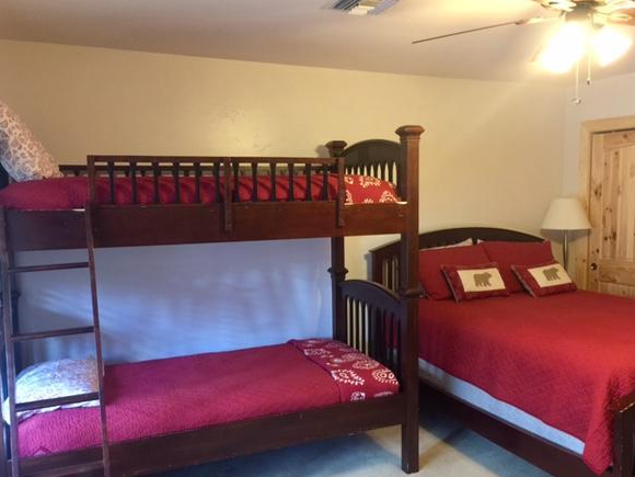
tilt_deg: -5.5
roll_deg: +1.6
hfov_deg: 56.8
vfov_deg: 44.1
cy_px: 254
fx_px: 587
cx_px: 332
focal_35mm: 32
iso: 80
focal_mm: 4.15
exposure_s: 1/4
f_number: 2.2
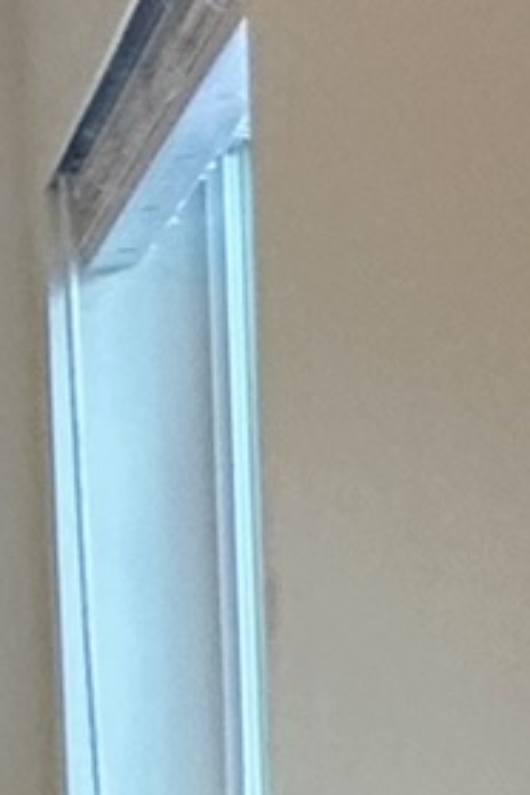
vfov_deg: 18.9
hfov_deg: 5.8
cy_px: 670
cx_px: -2337
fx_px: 2363
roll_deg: +1.1
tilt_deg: +1.9
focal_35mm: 107
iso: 200
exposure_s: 1/120
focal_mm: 2.22
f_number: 2.2
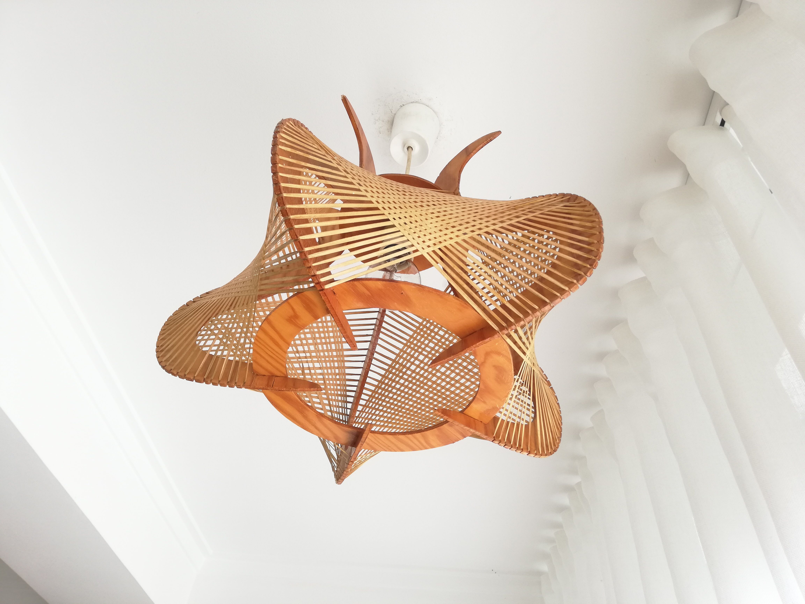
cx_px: 402
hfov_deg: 67.3
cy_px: 302
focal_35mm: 26
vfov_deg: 53.1
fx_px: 605
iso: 50
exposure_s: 1/141
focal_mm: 3.81
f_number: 2.2
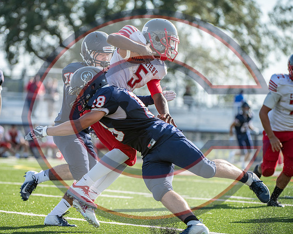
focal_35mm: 225
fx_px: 1953
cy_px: 117
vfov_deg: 6.9
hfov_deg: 8.6
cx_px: 117
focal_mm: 200
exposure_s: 1/1000
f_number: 4
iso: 200
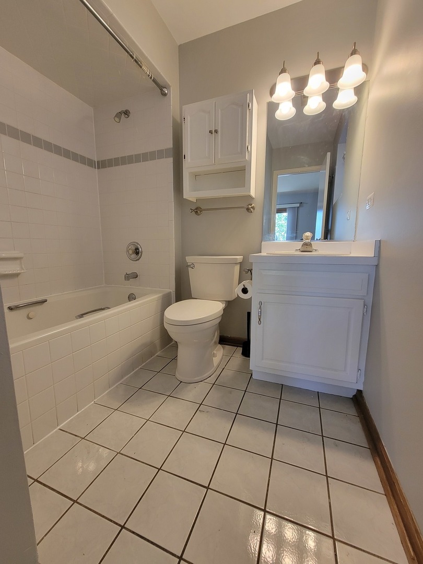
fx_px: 212
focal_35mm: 13
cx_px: 212
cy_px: 282
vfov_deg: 106.2
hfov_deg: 89.9
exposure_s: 1/60
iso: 160
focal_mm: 2.2
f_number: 2.2
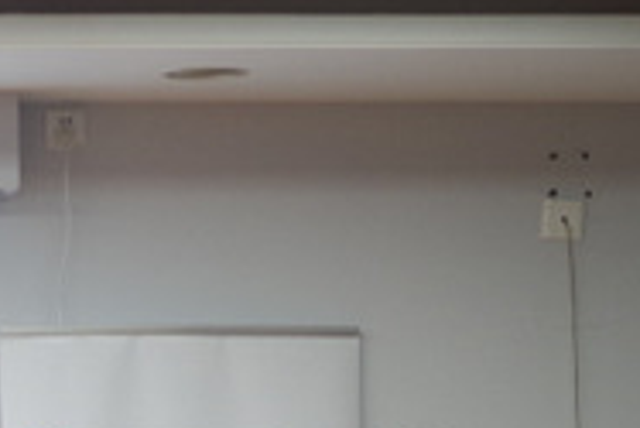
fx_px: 3950
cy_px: 788
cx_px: 17
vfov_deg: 6.1
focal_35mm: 222
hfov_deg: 9.2
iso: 400
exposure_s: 1/60
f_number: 2.4
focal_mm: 35
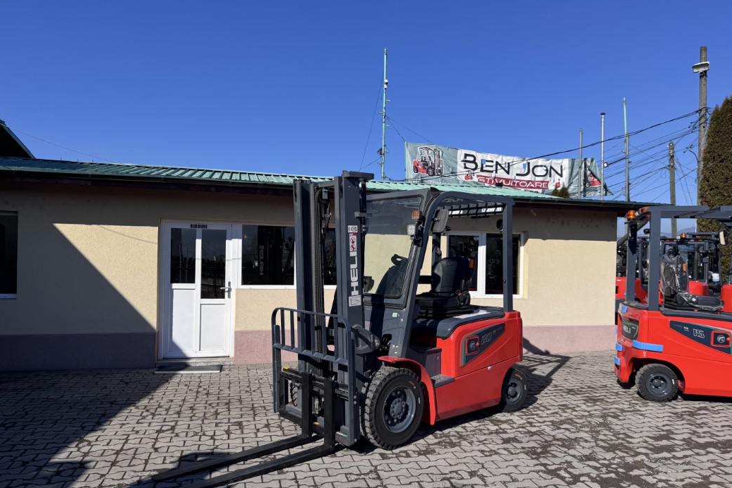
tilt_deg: -0.4
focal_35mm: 26
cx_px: 380
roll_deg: -1.3
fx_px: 529
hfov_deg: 69.4
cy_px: 258
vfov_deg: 49.5
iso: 80
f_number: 1.78
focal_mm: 6.76
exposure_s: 1/6410
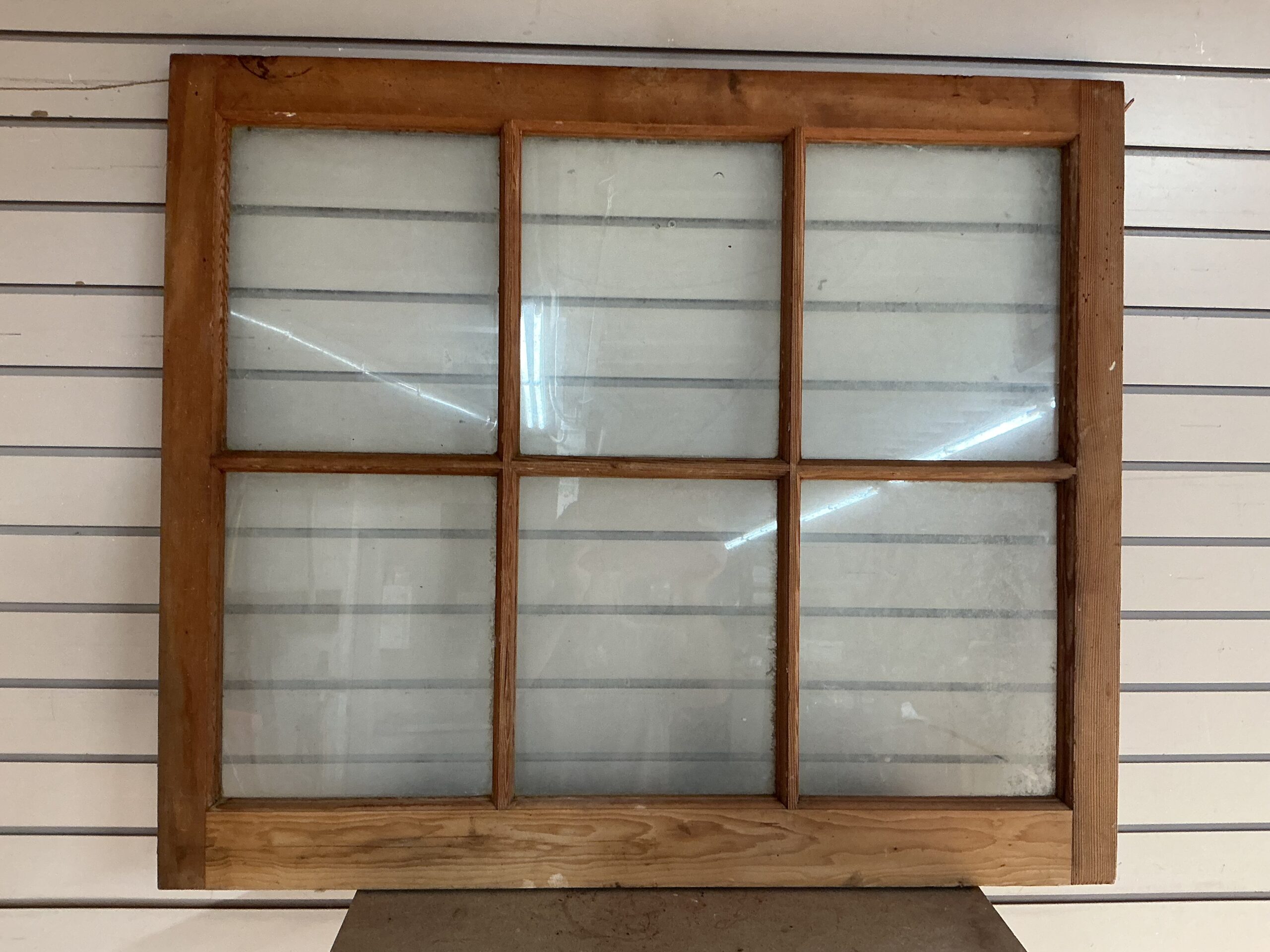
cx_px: 635
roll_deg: -0.2
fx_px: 1064
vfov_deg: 48.2
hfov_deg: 61.7
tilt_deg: -7.6
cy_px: 476
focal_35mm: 29
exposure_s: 1/60
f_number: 1.8
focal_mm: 3
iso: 125
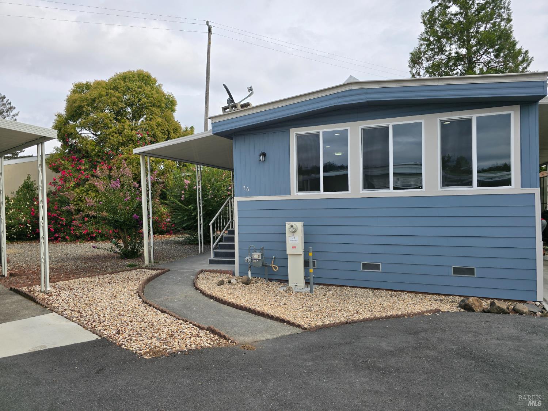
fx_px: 364
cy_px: 206
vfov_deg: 58.9
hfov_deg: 73.9
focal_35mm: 23
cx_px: 274
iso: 12
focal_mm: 6.3
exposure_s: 1/827
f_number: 1.7
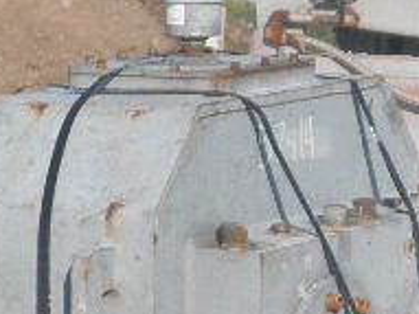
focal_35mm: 309
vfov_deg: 4.8
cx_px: 195
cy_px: 470
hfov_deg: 6.4
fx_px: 3738
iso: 100
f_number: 11.9
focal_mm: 16.3
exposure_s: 1/125
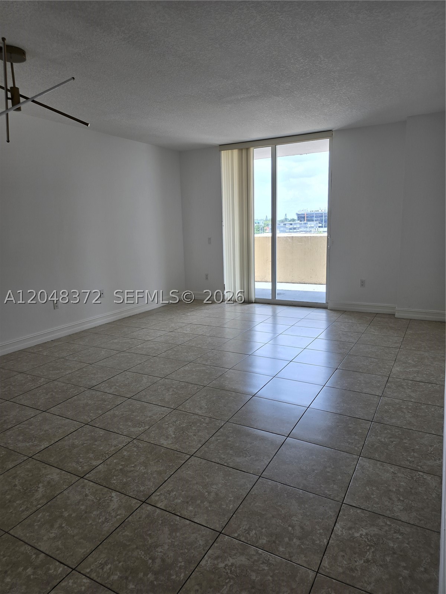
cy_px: 297
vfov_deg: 73.9
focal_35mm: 23
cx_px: 223
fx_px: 395
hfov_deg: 58.9
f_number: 1.7
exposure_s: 1/120
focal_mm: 6.3
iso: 16
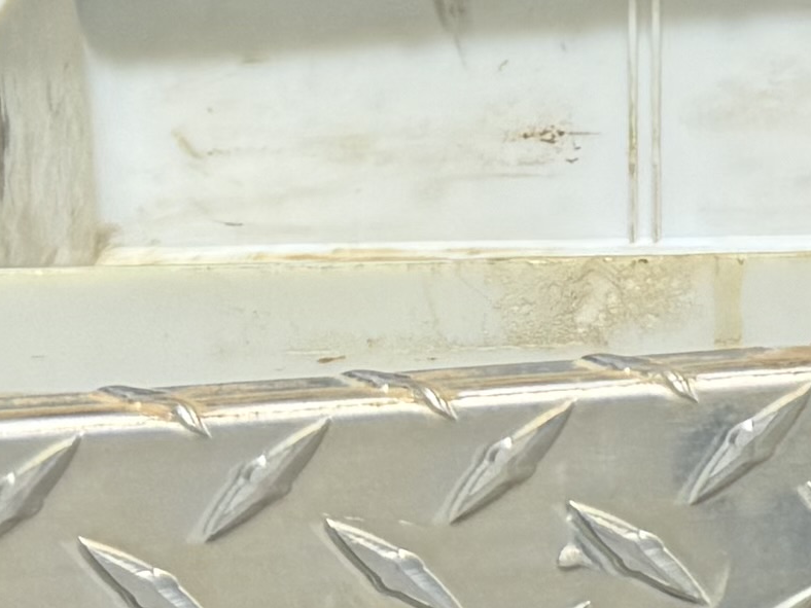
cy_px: -51
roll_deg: +0.5
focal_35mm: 174
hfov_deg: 9.8
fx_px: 4077
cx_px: 2073
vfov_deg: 8.5
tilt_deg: -11.7
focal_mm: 6.76
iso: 80
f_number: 1.78
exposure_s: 1/6173
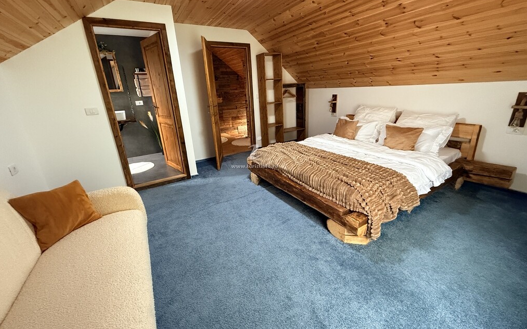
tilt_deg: -18.8
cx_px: 262
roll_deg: +3.1
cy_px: 159
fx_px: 215
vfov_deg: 74.8
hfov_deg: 101.5
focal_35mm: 15
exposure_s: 1/60
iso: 640
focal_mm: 2.22
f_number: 2.2
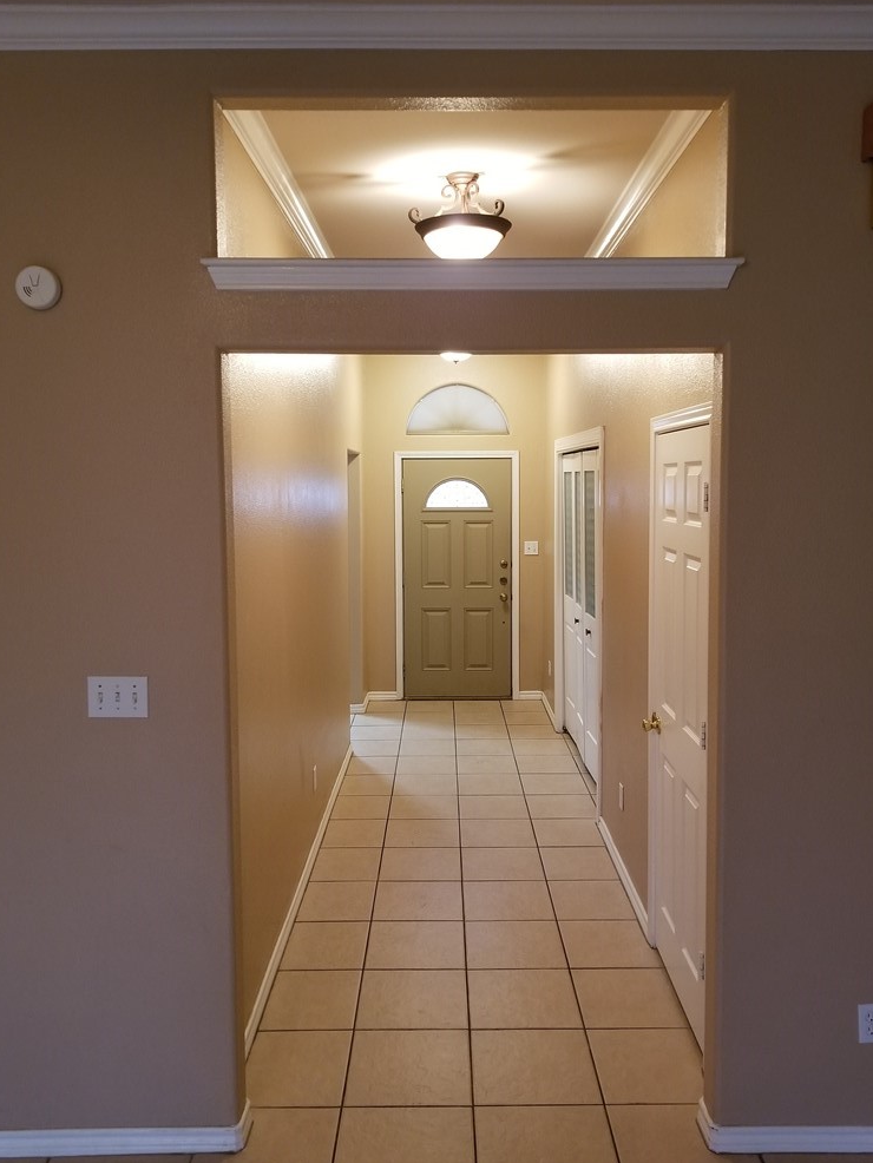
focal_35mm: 27
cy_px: 574
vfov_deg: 65.3
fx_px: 908
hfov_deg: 51.4
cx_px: 441
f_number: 1.7
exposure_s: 1/20
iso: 200
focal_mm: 4.25
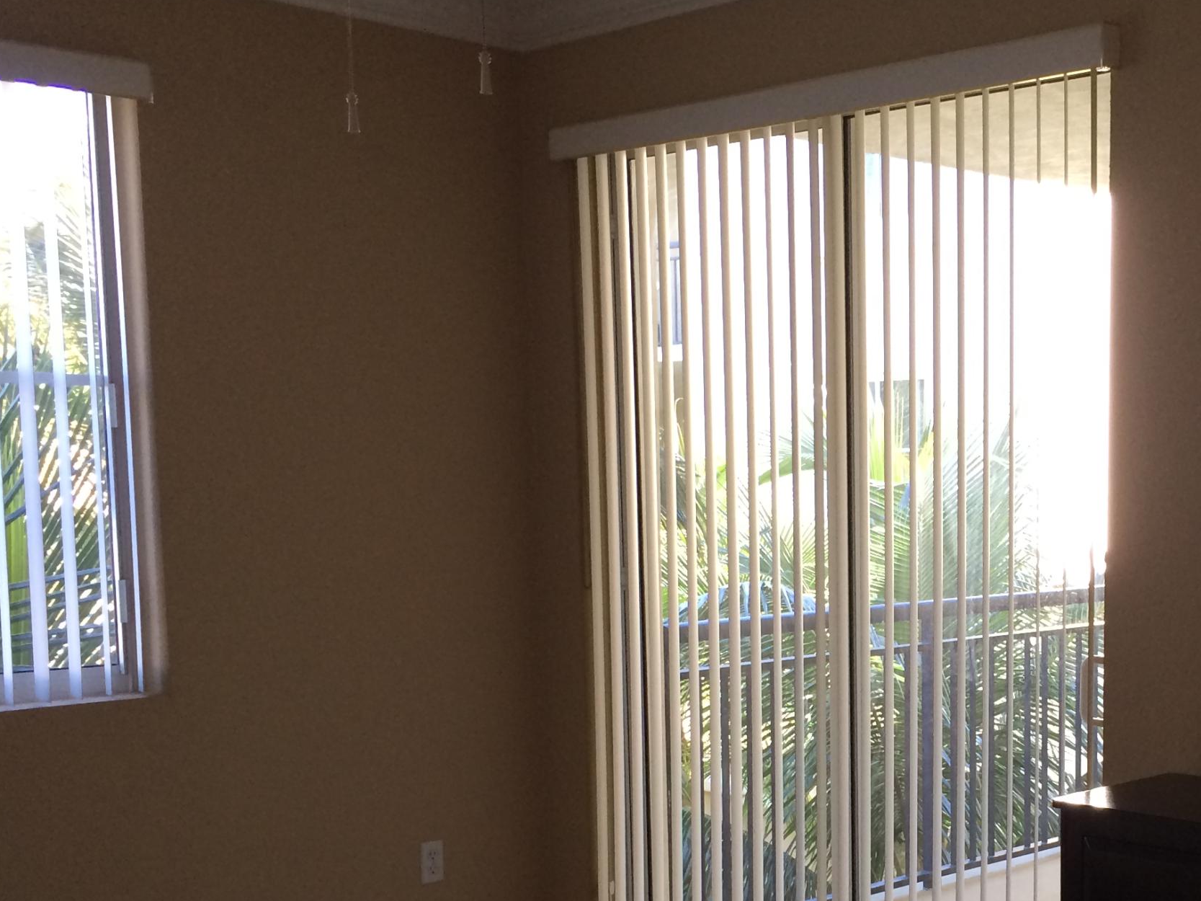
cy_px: 710
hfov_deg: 34.3
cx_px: 991
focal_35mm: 54
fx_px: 1873
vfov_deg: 26.6
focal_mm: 4.12
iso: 50
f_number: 2.2
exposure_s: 1/30
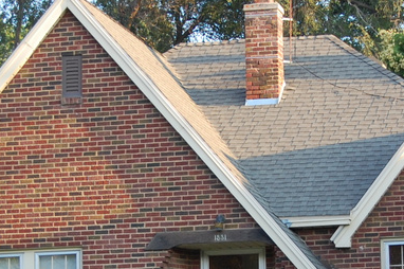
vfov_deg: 8.5
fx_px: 1805
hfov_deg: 12.8
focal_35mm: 161
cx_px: 182
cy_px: 234
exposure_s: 1/125
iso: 360
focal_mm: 40
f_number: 5.6
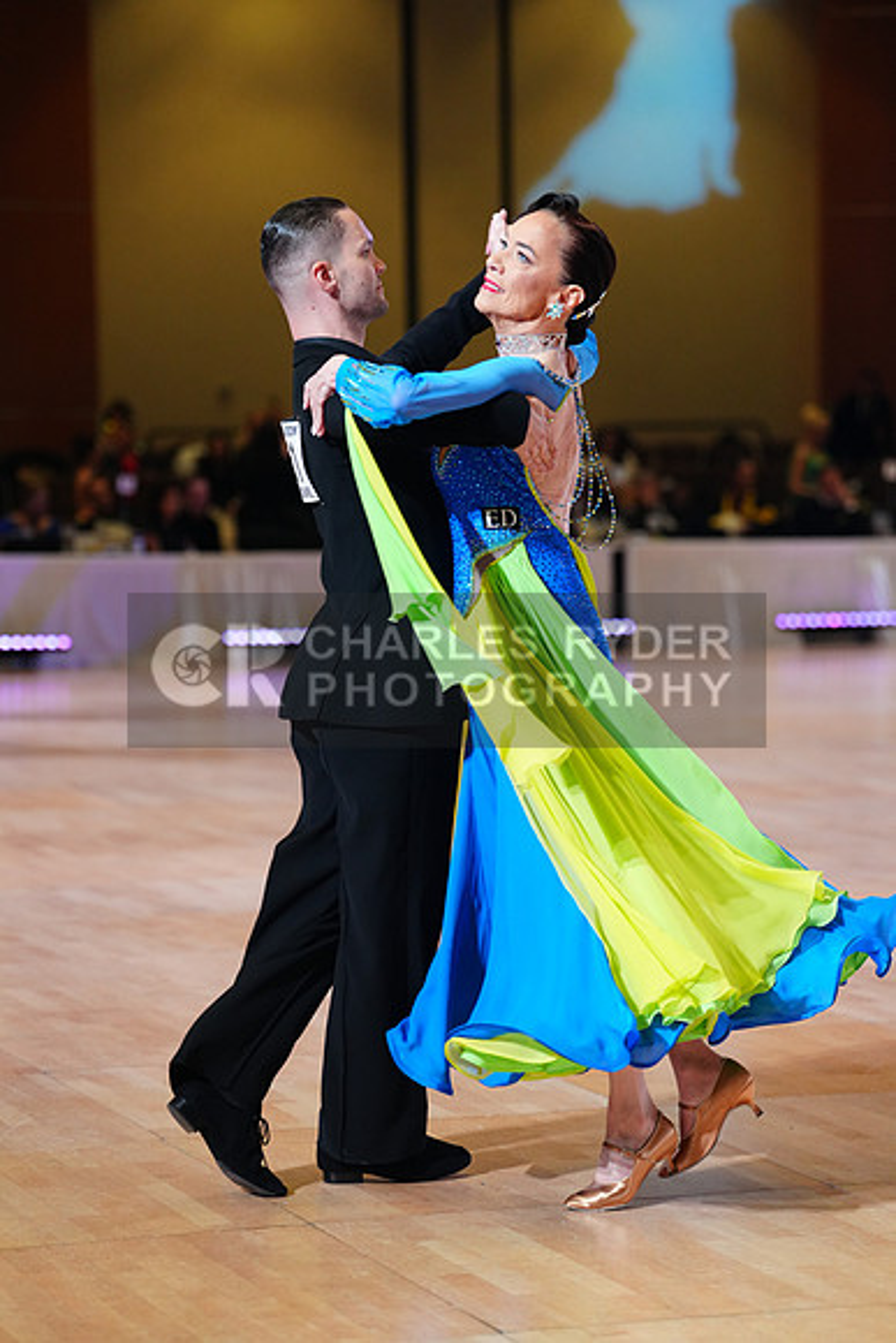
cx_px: 448
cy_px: 672
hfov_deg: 12.3
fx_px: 4141
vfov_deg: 18.4
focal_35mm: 111
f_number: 2.8
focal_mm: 111
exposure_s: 1/400
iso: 2000
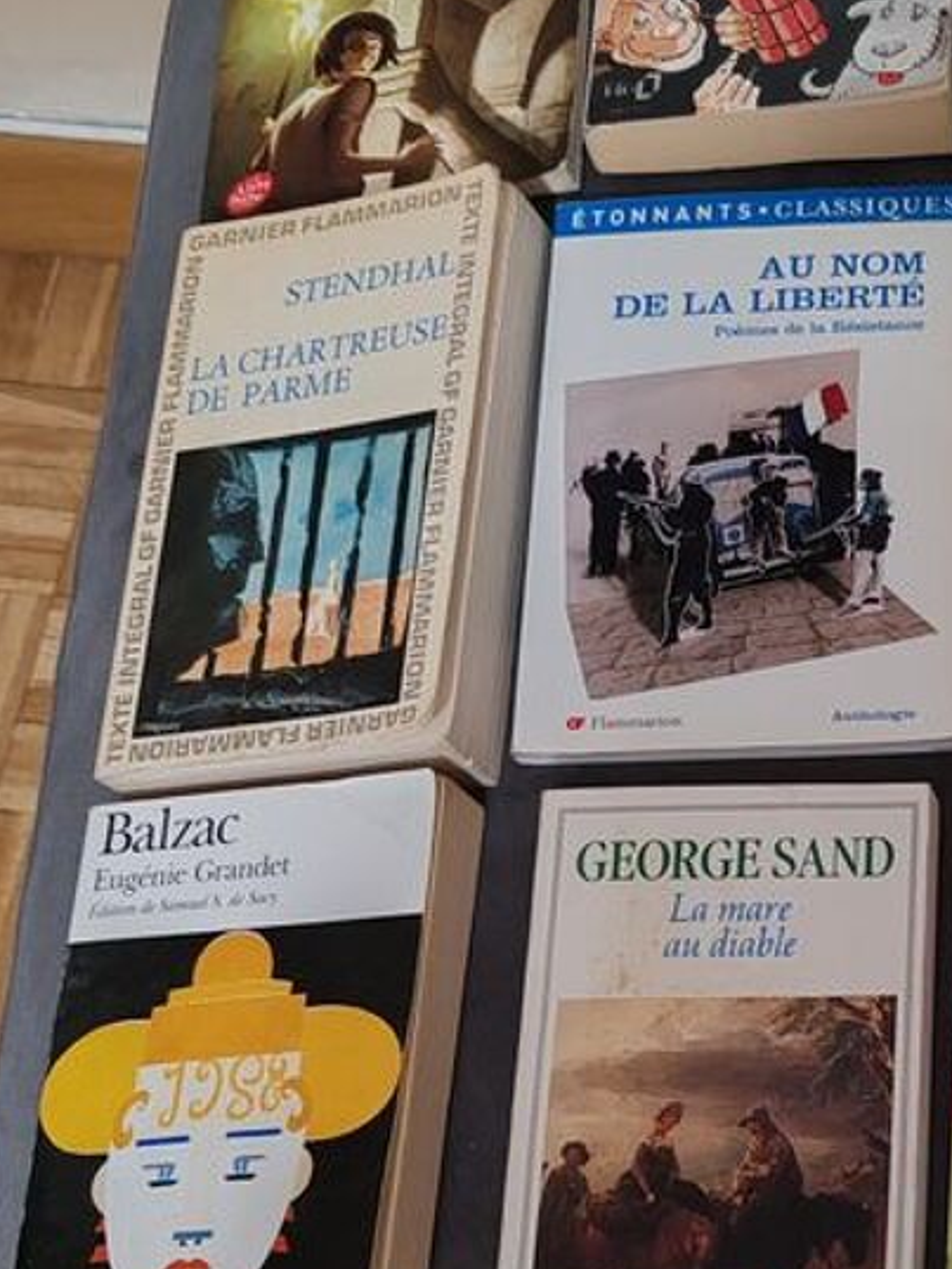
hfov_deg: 20.7
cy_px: 1020
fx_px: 2456
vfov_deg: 28.3
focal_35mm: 67
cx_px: 1087
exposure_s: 1/33
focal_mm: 6.12
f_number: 1.9
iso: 2500
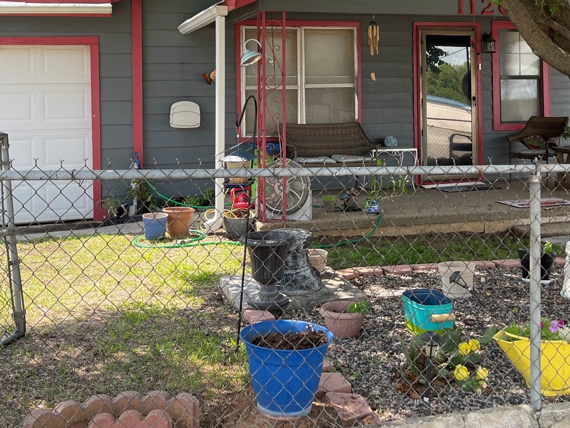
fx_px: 741
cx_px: 296
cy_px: 84
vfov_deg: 31.3
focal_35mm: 45
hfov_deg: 42.1
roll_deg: +0.7
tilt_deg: +0.7
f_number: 1.6
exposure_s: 1/717
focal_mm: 5.1
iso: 50
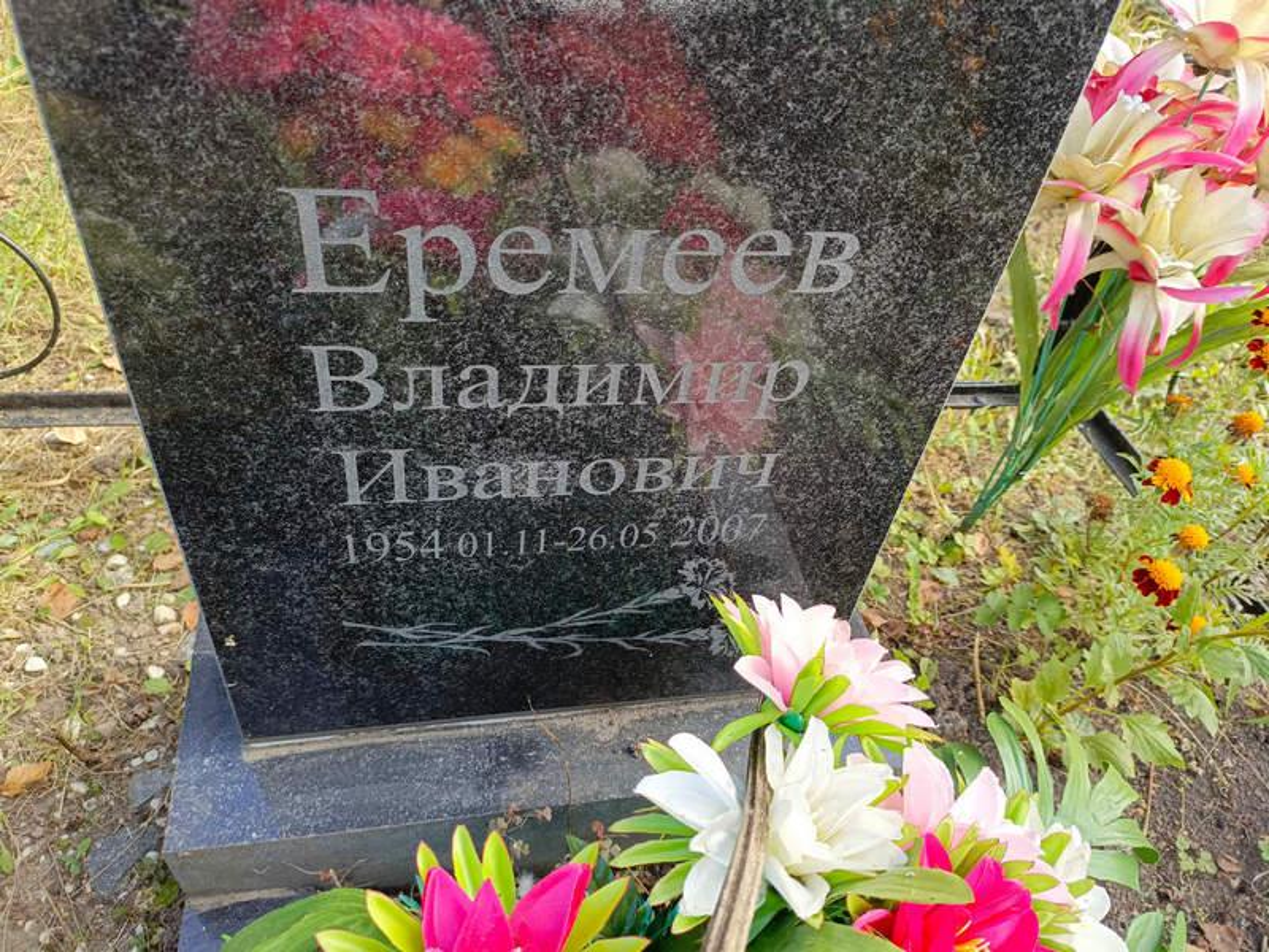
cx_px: 634
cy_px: 476
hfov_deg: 69.4
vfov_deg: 54.9
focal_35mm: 25
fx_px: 916
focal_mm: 4.76
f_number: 1.69
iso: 112
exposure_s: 1/146
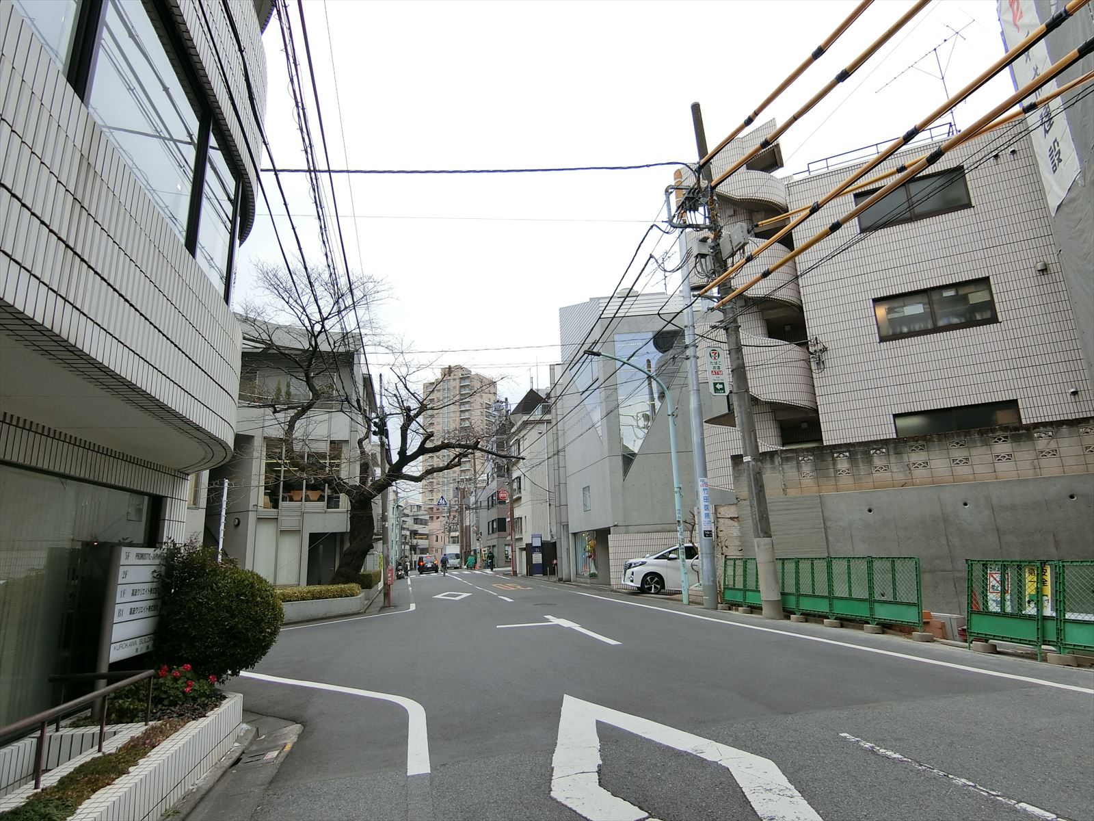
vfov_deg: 68.7
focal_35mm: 19
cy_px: 410
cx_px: 547
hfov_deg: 84.7
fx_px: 600
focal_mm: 4.06
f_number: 2.7
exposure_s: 1/500
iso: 80
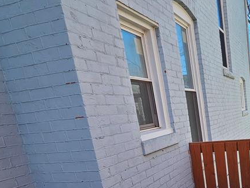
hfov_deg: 50.1
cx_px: 236
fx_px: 224
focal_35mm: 31
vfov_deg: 42.1
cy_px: 166
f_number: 2.2
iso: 80
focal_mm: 2.2
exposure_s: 1/1000
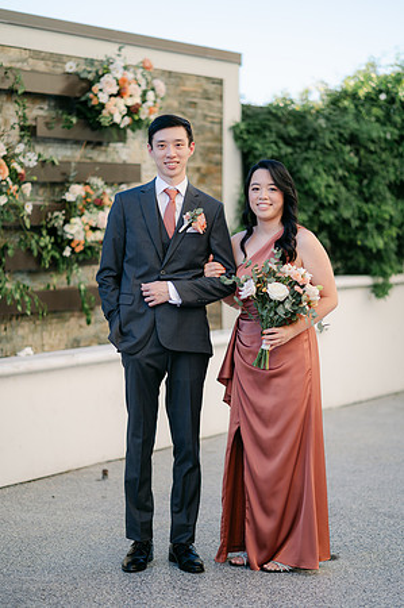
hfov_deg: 16.0
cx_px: 202
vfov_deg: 23.9
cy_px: 304
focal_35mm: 85
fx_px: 1434
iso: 100
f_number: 1.8
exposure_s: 1/1250
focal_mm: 85
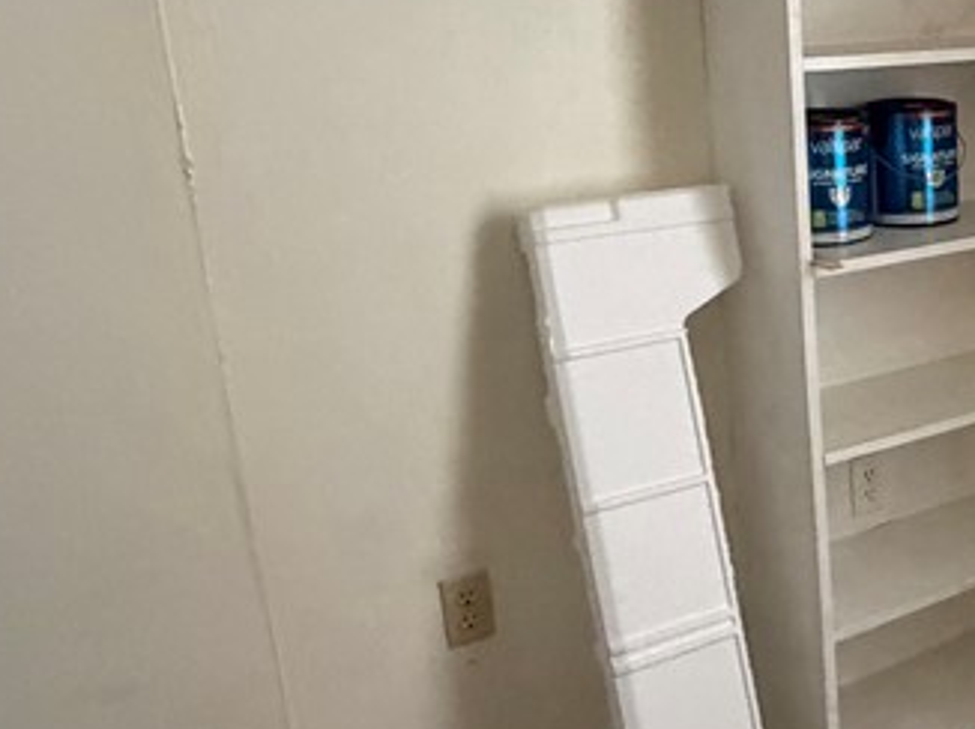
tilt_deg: -13.0
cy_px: 293
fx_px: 1238
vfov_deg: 32.7
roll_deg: +2.3
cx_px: 1011
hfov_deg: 37.6
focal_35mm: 44
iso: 1000
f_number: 2.2
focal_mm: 2.22
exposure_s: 1/60
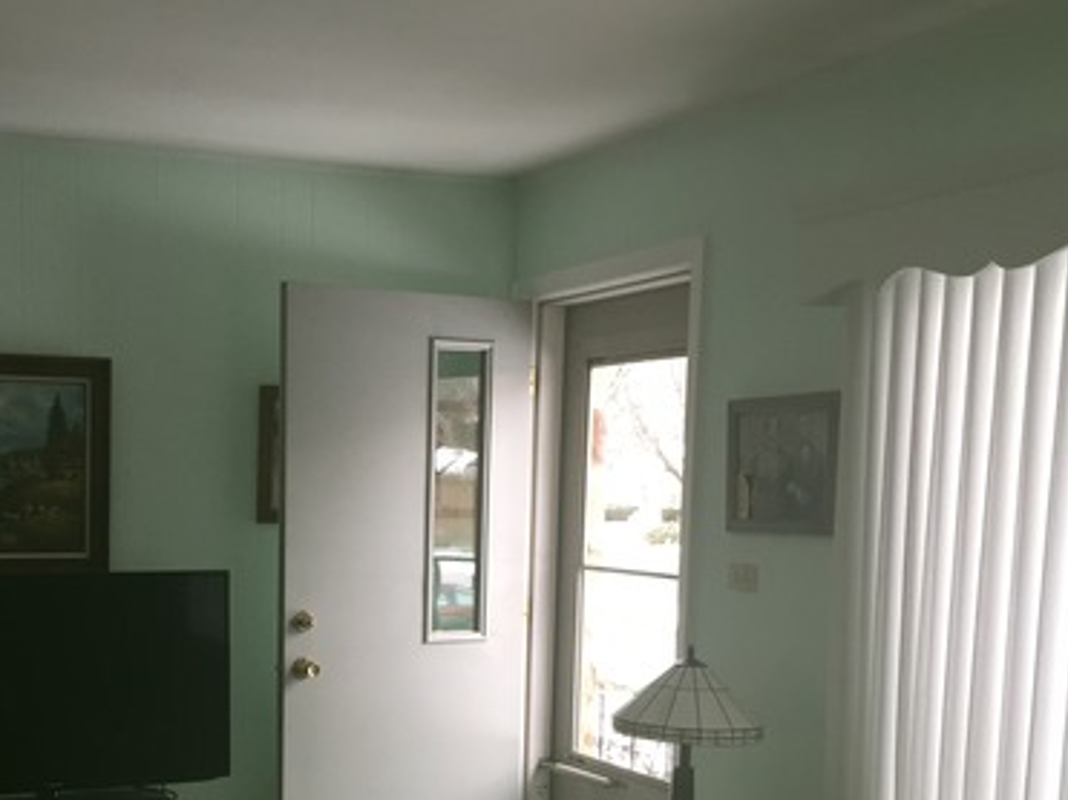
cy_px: 685
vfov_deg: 28.2
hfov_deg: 37.4
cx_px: 294
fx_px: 1542
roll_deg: +0.3
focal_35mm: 50
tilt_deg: -8.3
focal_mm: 4.15
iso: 80
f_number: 2.2
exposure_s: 1/30
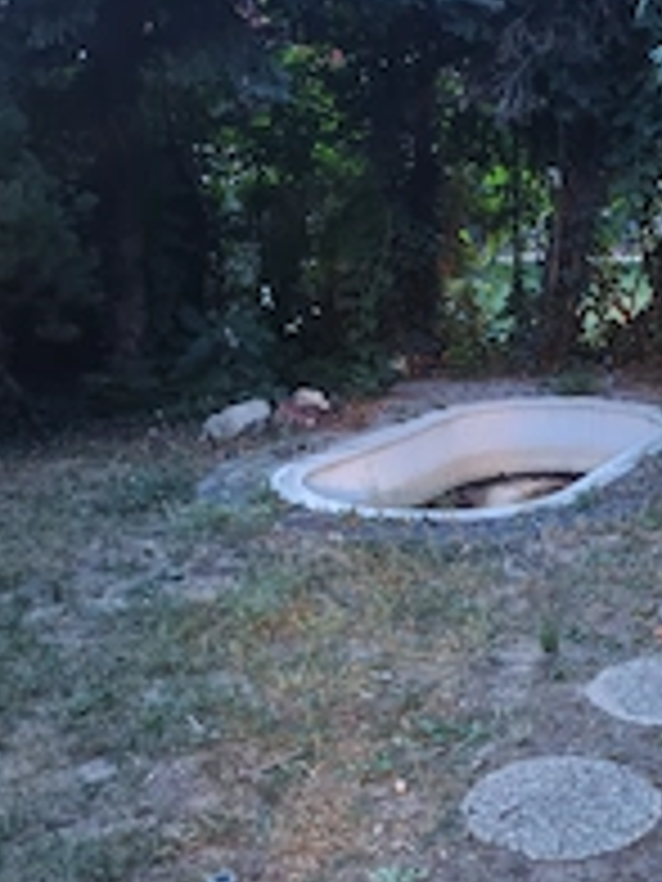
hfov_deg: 29.7
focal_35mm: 47
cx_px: 585
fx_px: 1198
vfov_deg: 40.2
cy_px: 544
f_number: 1.62
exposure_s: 1/3.85
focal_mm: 6.55
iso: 12800
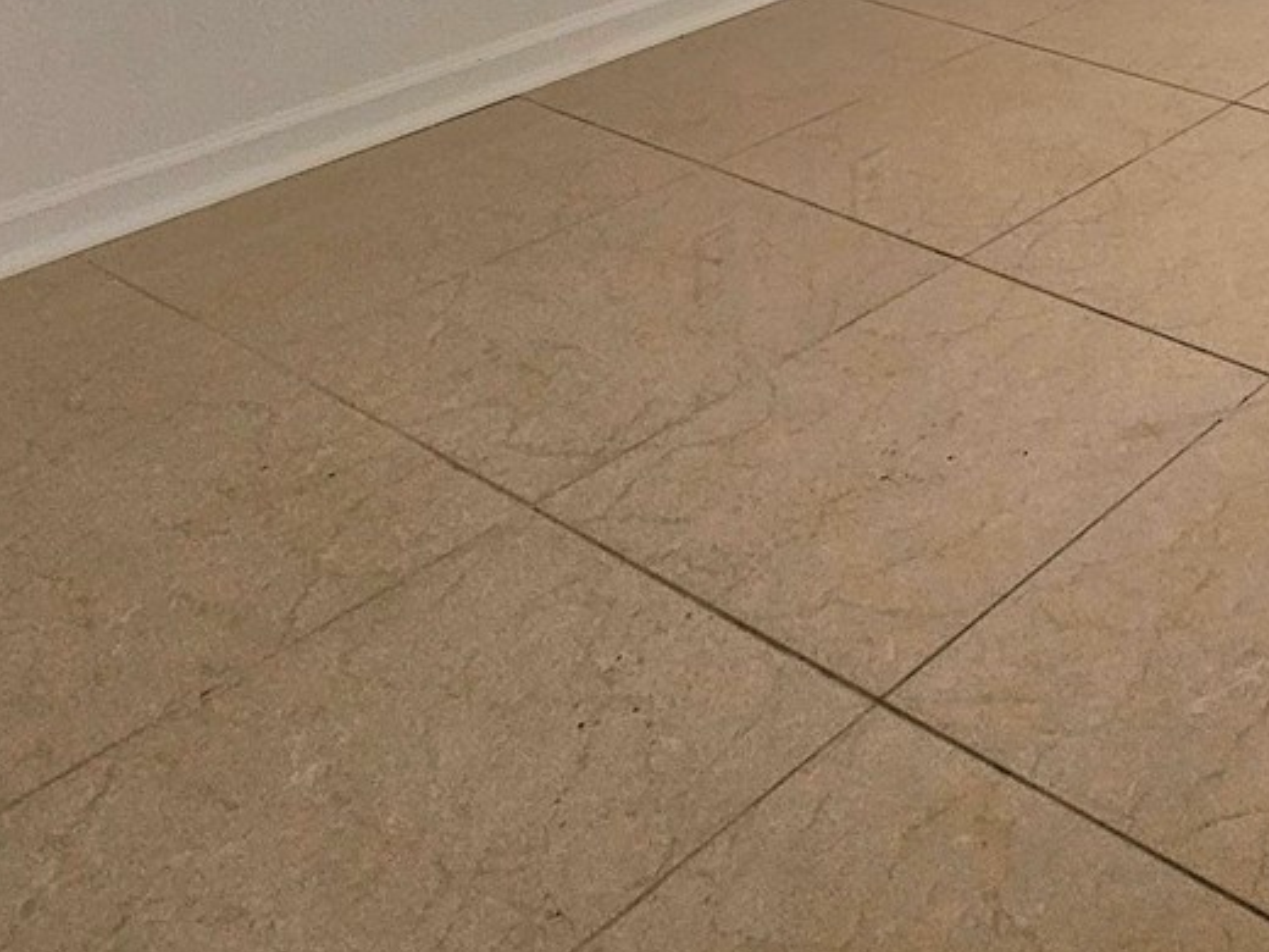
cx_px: 1689
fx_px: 1466
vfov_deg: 25.9
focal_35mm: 40
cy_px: -498
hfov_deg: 33.1
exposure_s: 1/101
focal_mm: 2.2
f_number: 2.2
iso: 100
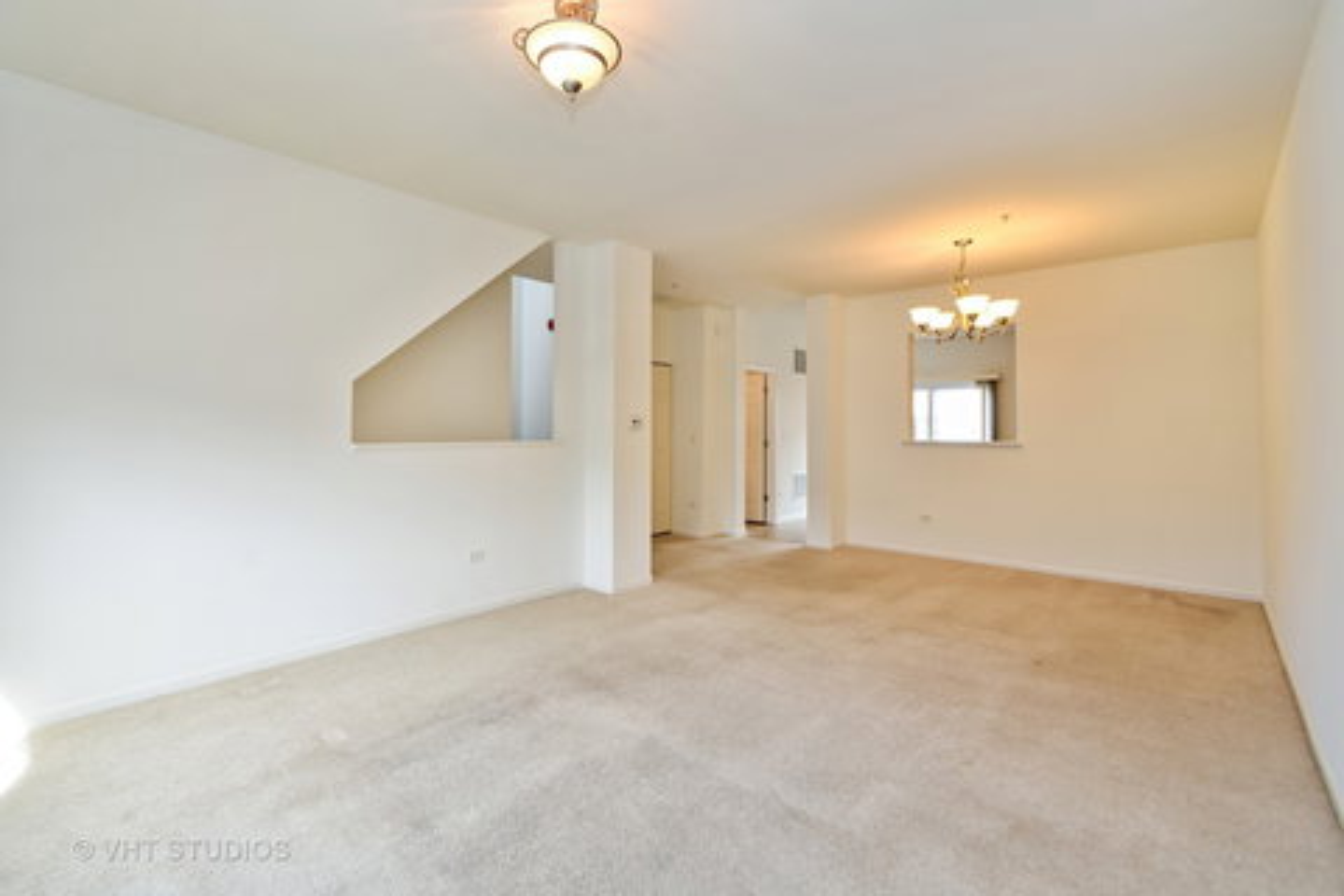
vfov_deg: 77.3
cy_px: 448
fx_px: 560
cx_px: 672
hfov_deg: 100.4
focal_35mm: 15
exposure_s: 1/20
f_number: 9
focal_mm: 10
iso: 200
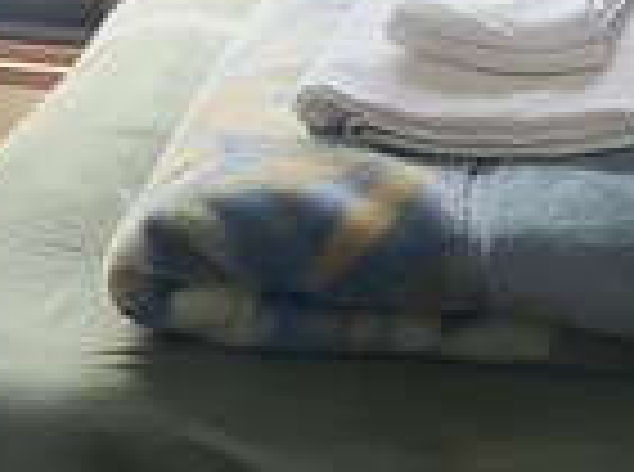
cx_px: 171
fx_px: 3380
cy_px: -36
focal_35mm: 185
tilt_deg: -19.8
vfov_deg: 7.9
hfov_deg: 10.7
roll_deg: +3.7
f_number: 1.8
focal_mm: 4.25
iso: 32
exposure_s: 1/100
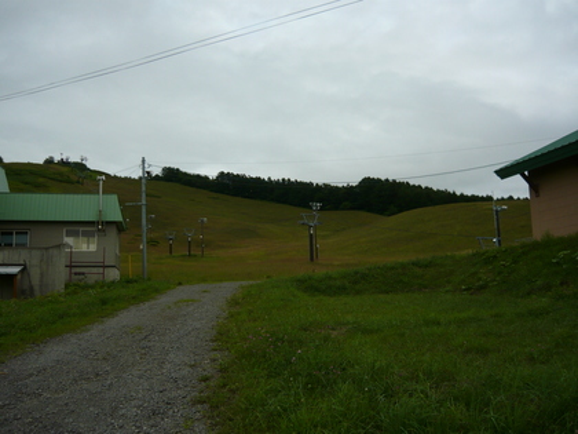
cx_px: 289
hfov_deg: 55.4
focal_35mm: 33
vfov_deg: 42.9
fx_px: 551
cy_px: 217
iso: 100
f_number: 2.8
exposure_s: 1/400
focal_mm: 5.5
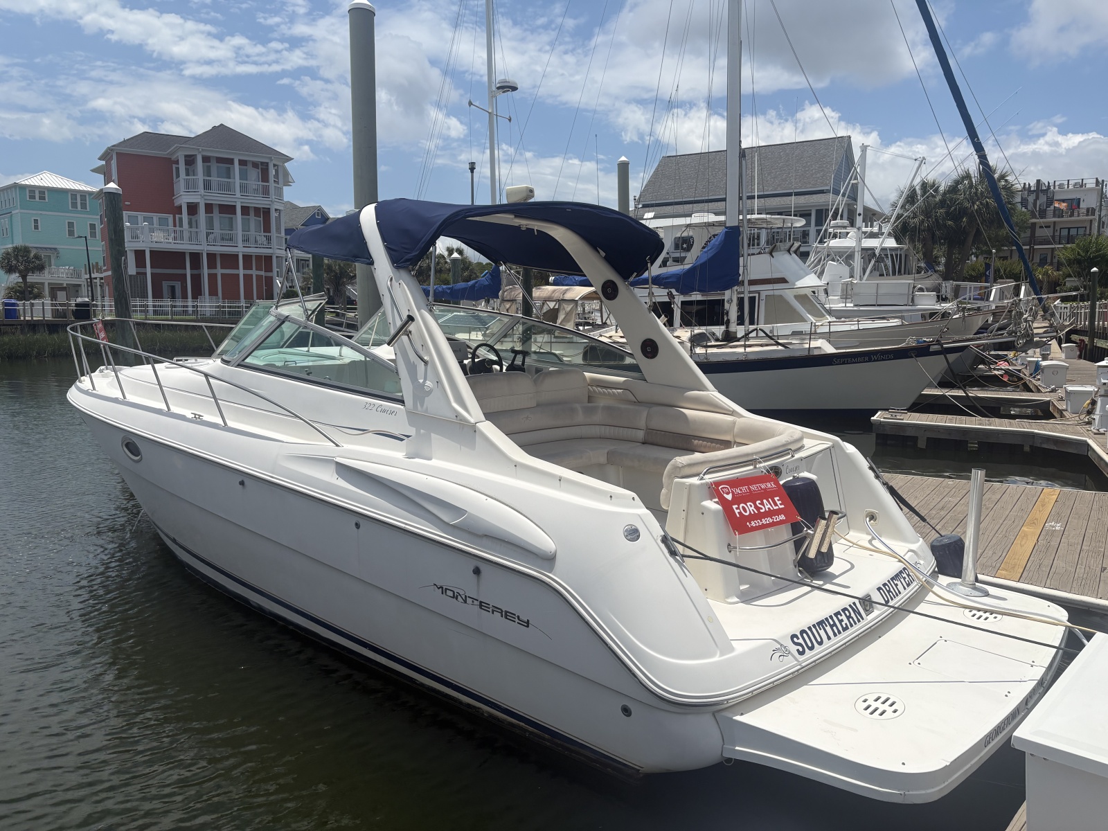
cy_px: 416
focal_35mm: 26
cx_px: 554
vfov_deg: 53.1
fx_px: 832
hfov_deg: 67.3
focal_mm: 5.96
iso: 50
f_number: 1.6
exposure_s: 1/7813
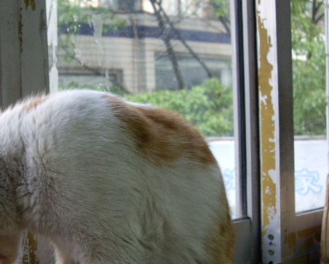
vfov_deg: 18.1
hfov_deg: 22.6
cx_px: 89
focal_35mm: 84
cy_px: 211
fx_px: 818
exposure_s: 1/50
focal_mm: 7.9
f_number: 2.8
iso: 200
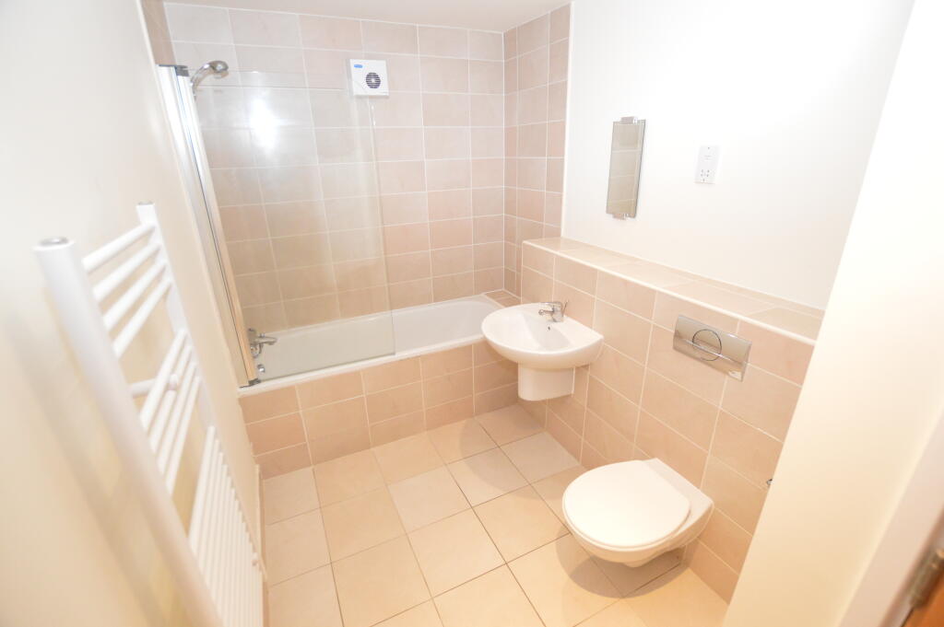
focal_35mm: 15
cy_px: 314
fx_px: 393
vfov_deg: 77.2
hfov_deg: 100.4
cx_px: 472
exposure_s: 1/60
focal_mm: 10
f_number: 3.5
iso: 3200
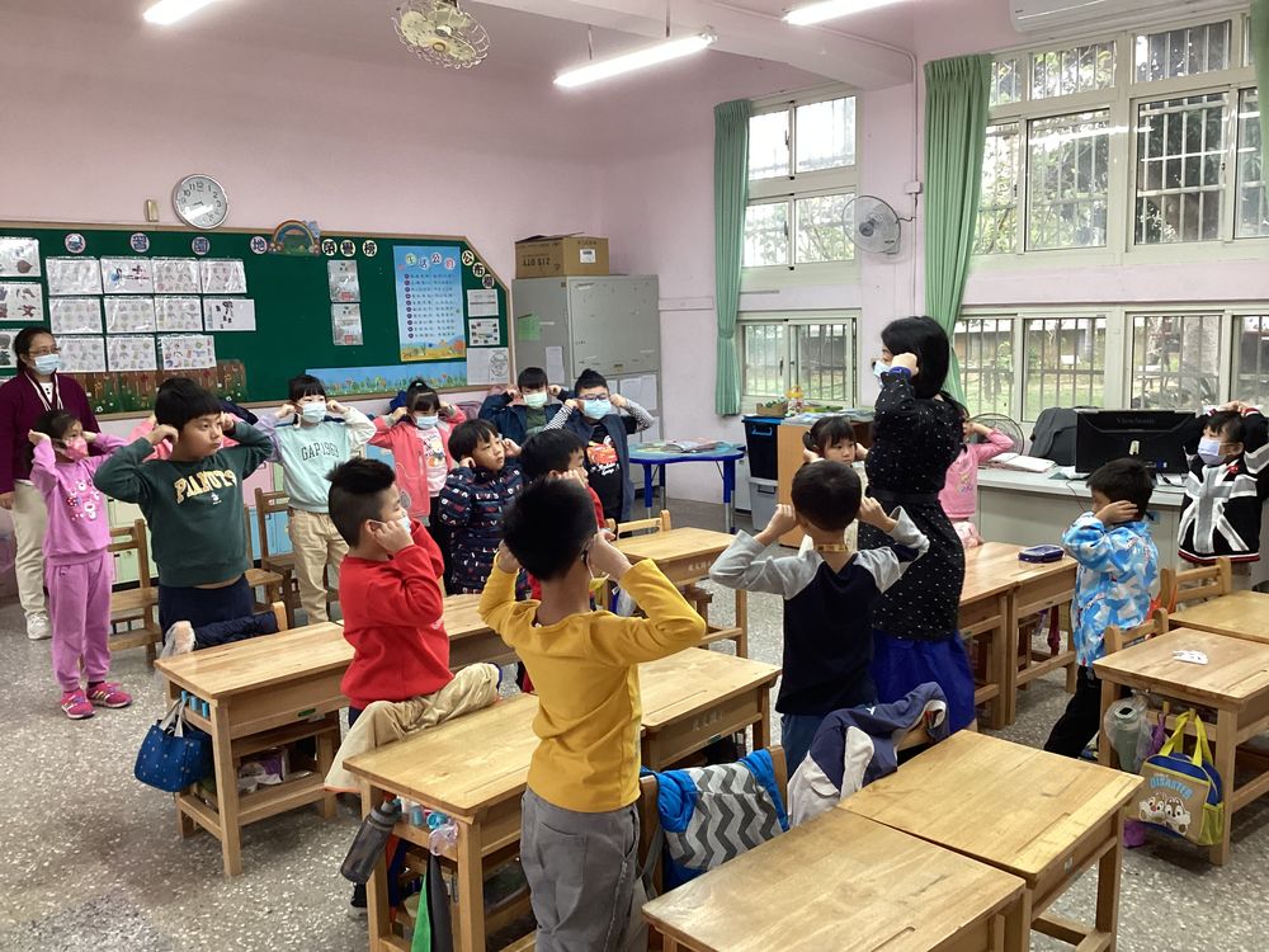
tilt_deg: -8.6
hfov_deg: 58.4
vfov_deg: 45.4
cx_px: 634
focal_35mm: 31
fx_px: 1136
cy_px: 476
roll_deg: +1.9
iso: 200
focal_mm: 3.3
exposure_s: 1/60
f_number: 2.4
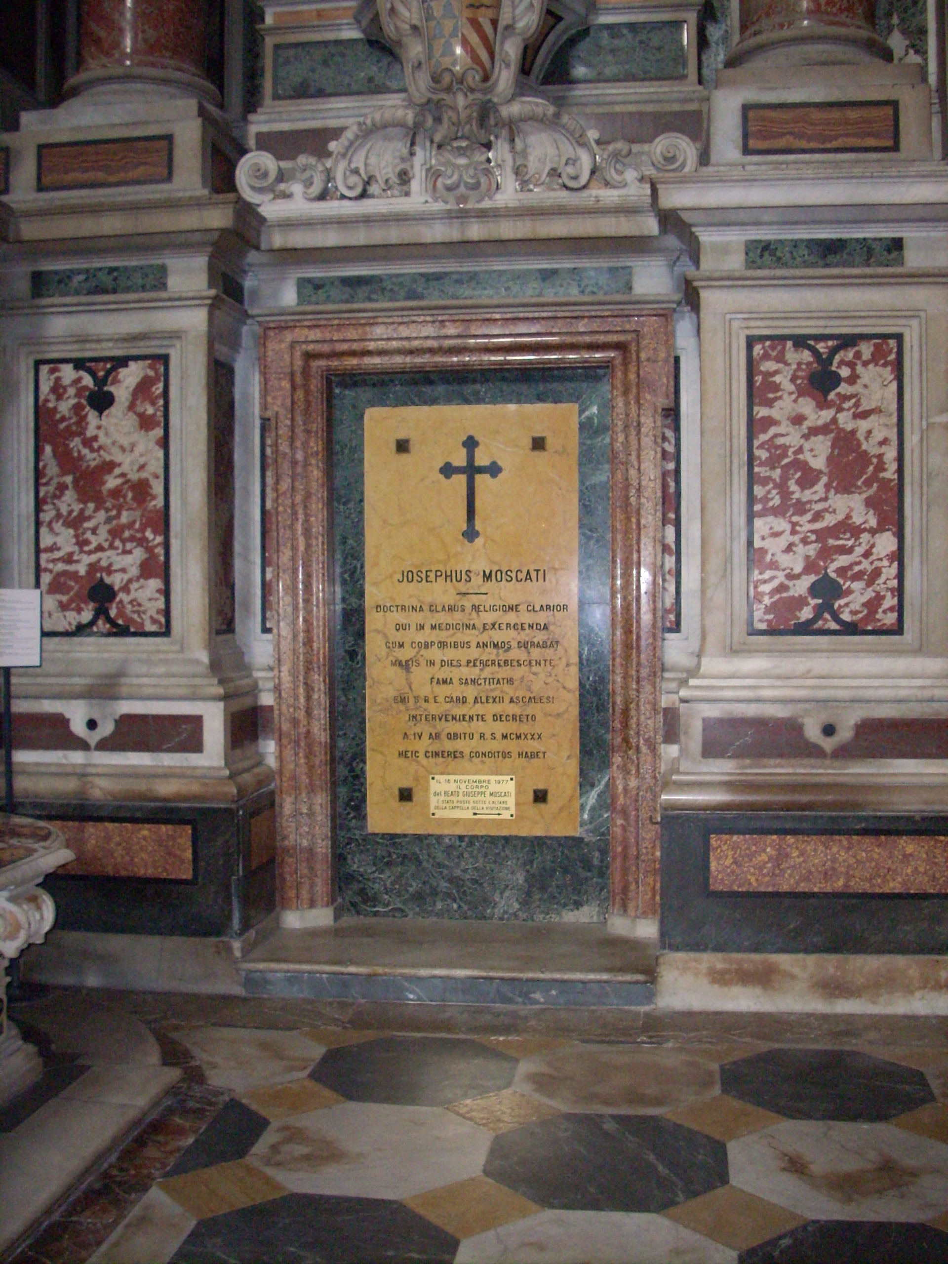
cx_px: 474
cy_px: 632
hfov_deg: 38.7
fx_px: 1351
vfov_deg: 50.1
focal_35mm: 37
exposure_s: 1/60
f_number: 2.8
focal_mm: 6.2
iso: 400
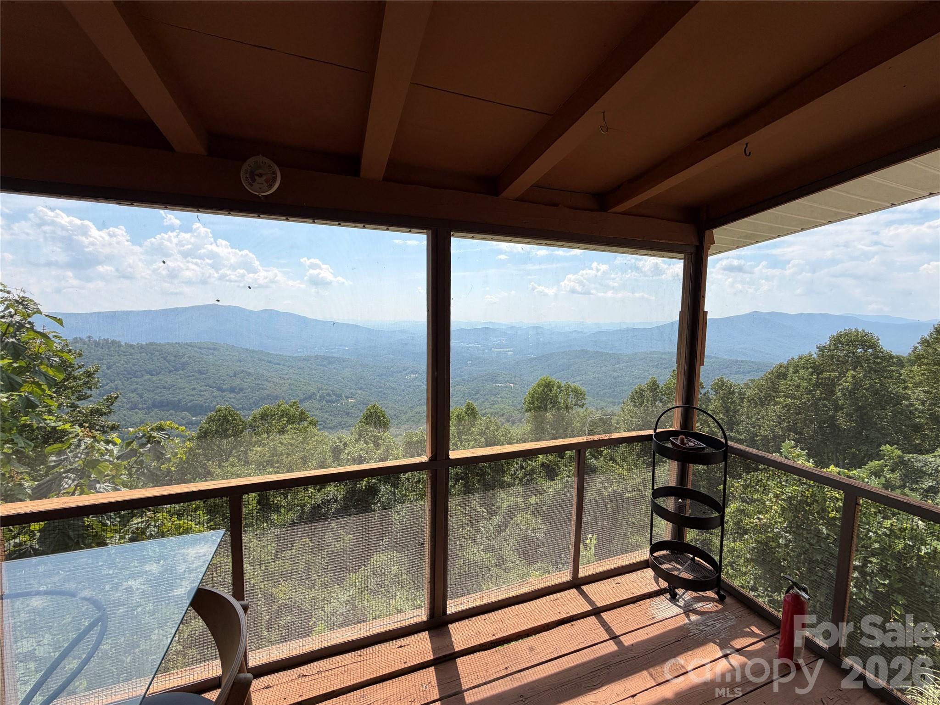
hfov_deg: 102.1
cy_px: 352
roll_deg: -0.4
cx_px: 470
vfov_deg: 85.7
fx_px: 380
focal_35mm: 14
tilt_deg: -5.3
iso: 25
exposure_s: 1/770
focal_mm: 2.22
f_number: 2.2
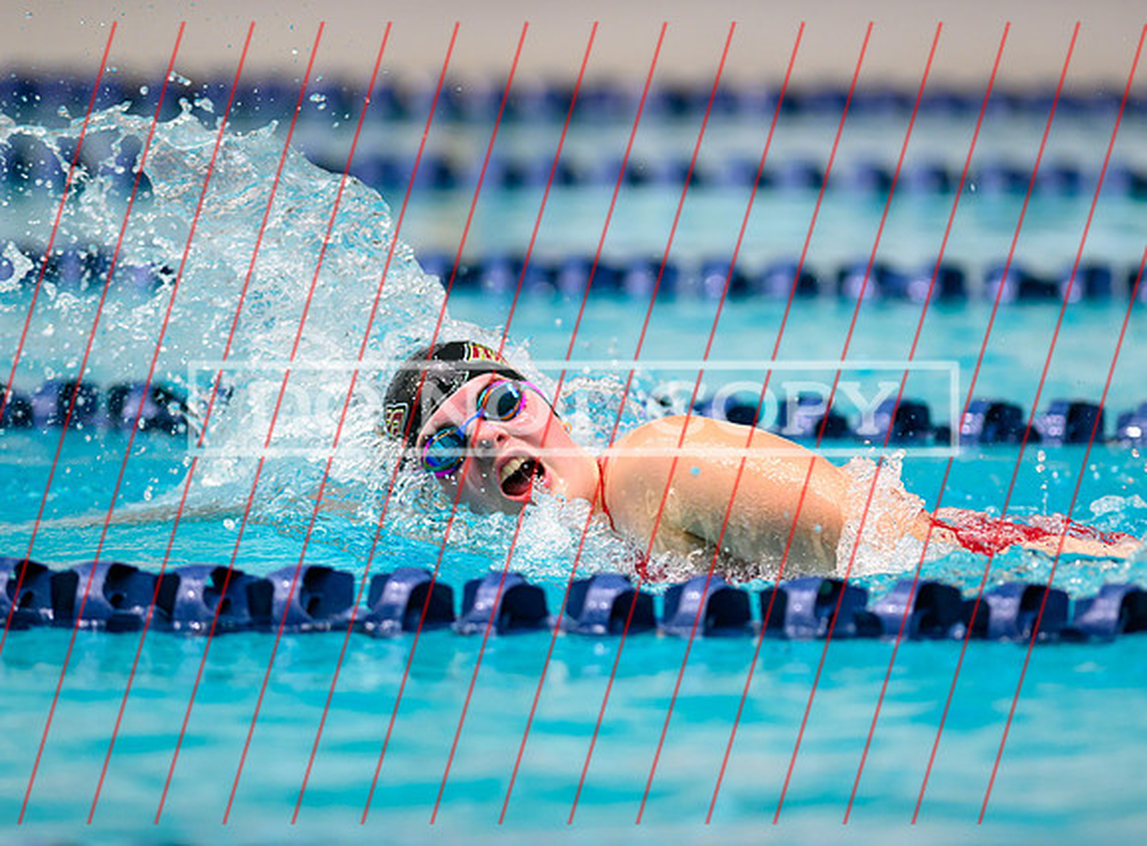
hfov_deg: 4.8
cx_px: 601
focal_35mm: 419
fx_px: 13799
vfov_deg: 3.5
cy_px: 509
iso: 2000
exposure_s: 1/800
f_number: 2.8
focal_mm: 300
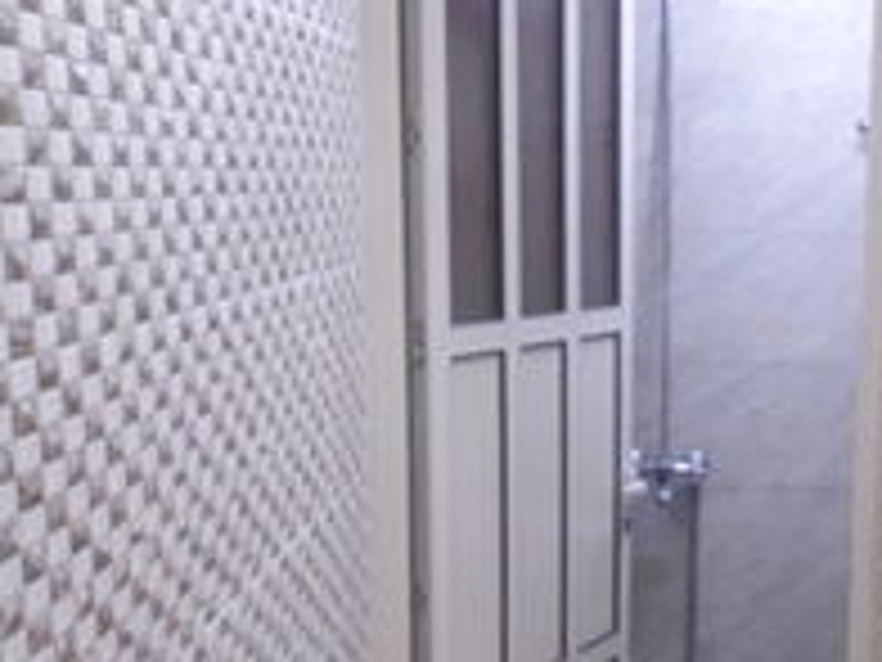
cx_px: 776
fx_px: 1605
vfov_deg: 23.0
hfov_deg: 29.6
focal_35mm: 63
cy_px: 502
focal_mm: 3.6
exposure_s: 1/25
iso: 320
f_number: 1.9
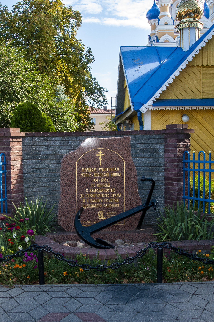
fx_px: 241
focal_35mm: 27
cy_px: 161
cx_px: 107
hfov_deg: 47.8
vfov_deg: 67.4
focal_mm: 18
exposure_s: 1/200
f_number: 11
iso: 640
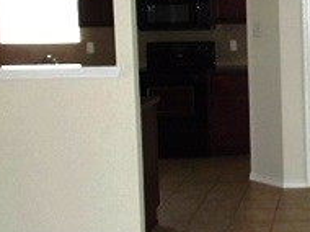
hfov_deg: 23.9
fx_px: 698
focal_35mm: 78
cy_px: 67
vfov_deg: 18.8
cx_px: 313
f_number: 3.3
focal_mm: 5.9
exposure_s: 1/30
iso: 400
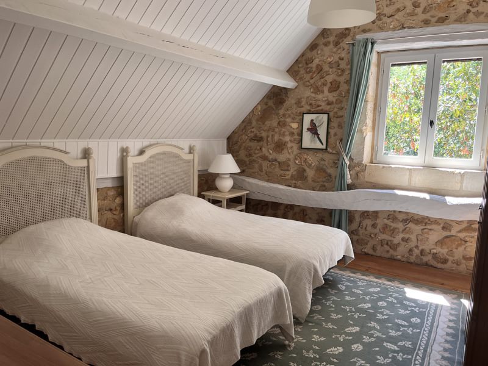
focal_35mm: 26
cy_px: 183
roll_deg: -0.9
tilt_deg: -8.0
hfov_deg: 67.3
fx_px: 367
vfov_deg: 53.1
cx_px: 244
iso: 80
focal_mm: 5.1
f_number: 1.6
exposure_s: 1/121
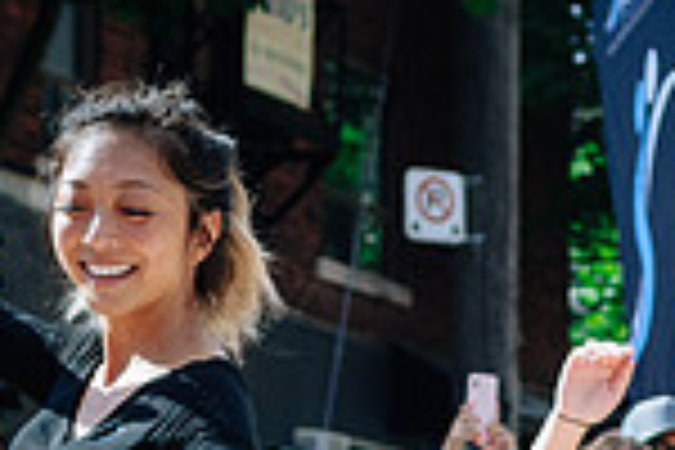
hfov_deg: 9.3
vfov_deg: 6.1
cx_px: 756
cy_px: 808
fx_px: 4125
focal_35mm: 220
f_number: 4
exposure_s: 1/1250
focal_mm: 38
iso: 100
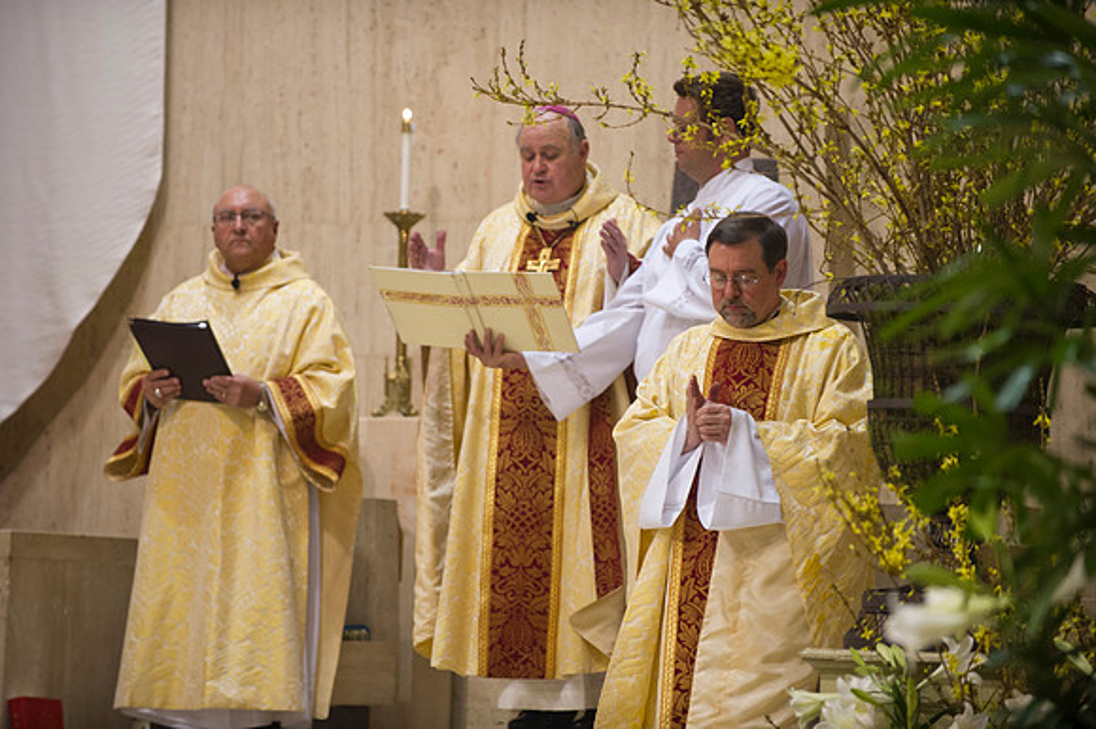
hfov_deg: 10.3
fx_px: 6085
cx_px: 548
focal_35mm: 200
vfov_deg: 6.9
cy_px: 364
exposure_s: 1/60
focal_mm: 200
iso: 1600
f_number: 2.8
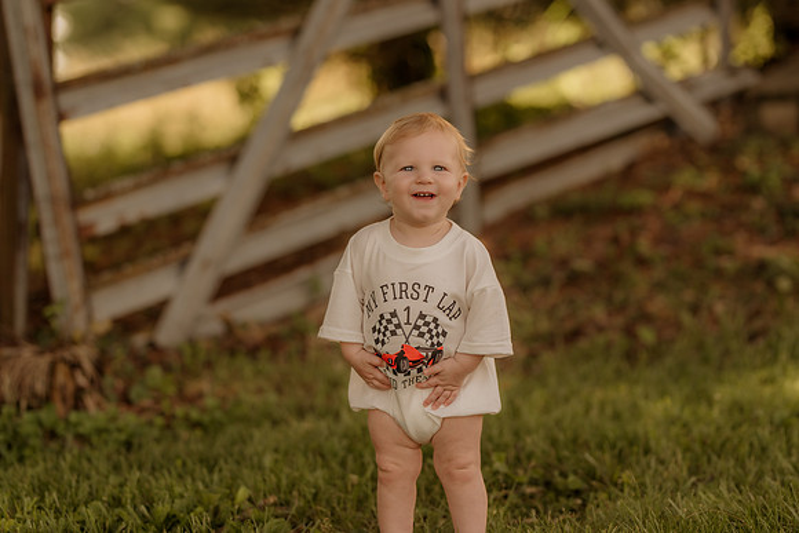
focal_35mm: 85
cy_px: 266
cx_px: 400
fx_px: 1887
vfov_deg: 16.1
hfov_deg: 23.9
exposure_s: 1/1250
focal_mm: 85
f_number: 2
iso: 250
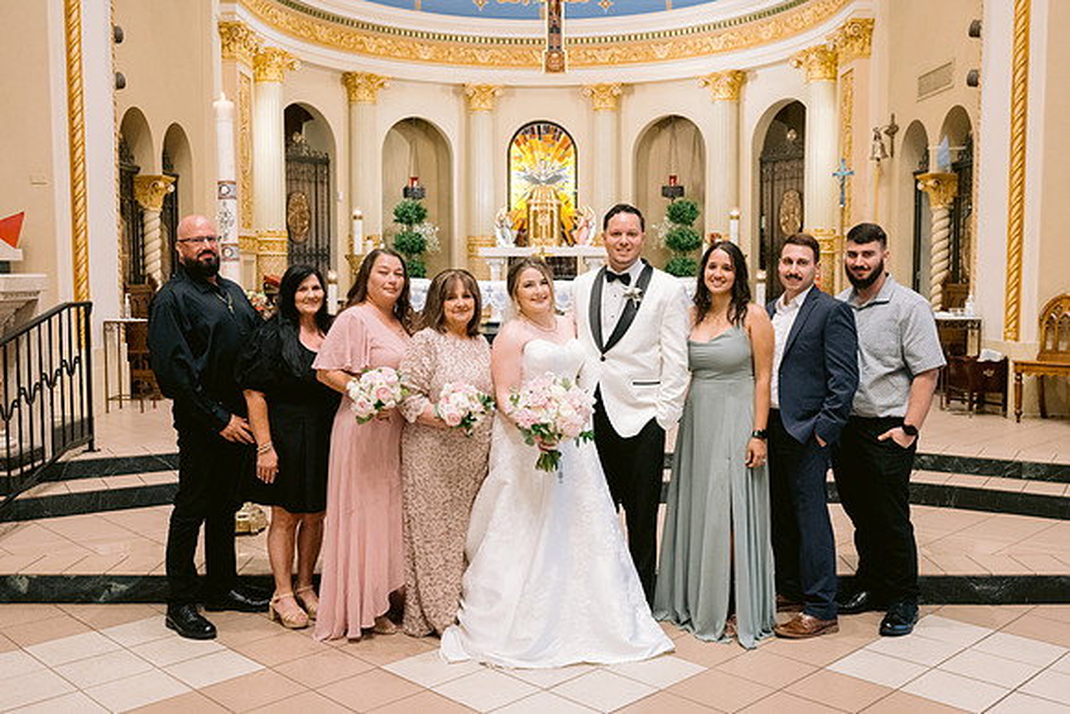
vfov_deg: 36.2
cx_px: 532
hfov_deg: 52.2
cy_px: 350
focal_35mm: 37
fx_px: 1091
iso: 1600
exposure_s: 1/100
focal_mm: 35
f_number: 4.5
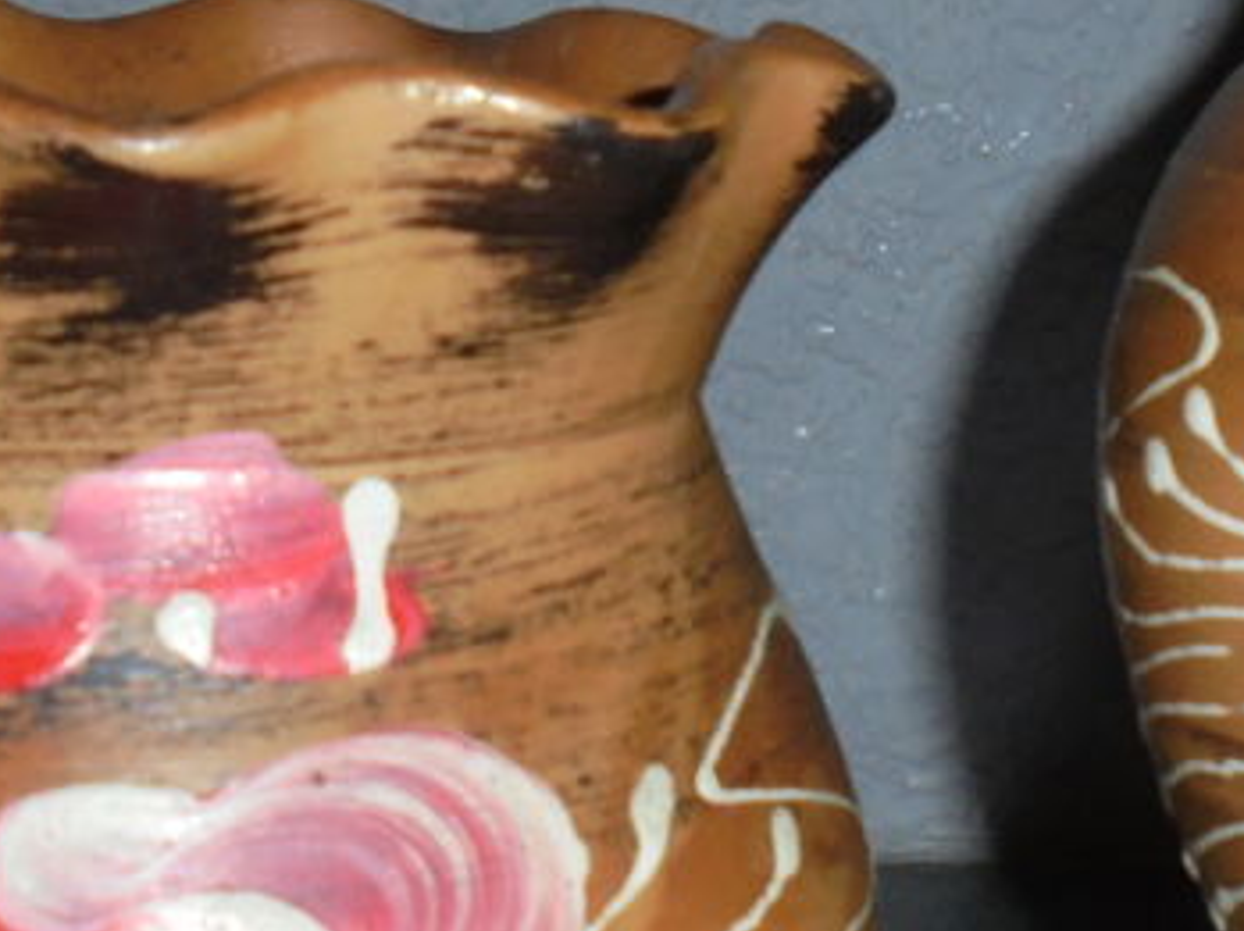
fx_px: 3913
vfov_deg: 13.6
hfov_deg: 18.0
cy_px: 499
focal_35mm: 109
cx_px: 820
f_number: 4.2
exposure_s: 1/50
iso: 200
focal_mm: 6.9
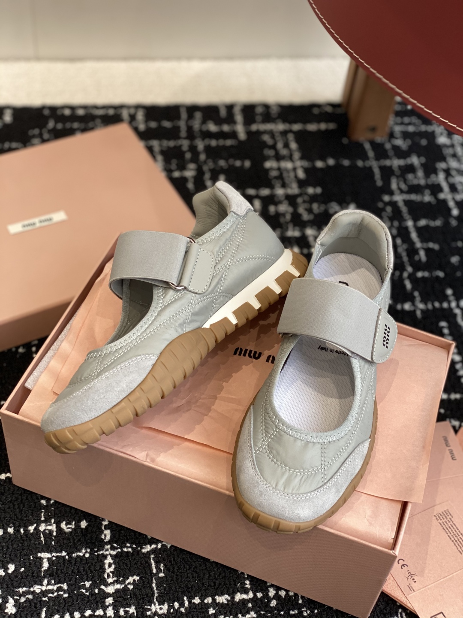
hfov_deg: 28.0
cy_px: 309
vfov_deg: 36.8
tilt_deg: -49.1
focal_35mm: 52
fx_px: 927
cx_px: 232
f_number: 2
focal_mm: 6
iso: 80
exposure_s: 1/122
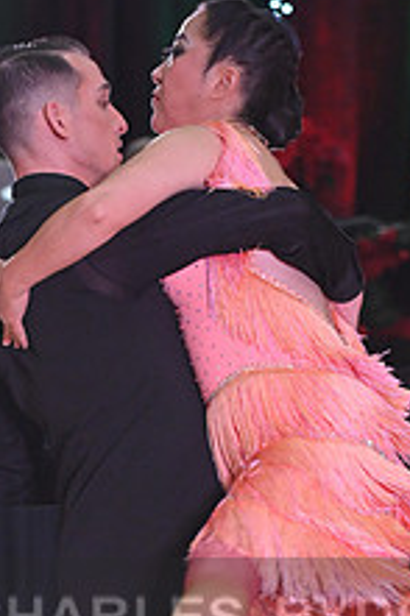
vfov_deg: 7.0
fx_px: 5030
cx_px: 135
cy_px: 652
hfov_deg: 4.7
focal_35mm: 294
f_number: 5
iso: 2000
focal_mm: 112
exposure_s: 1/320
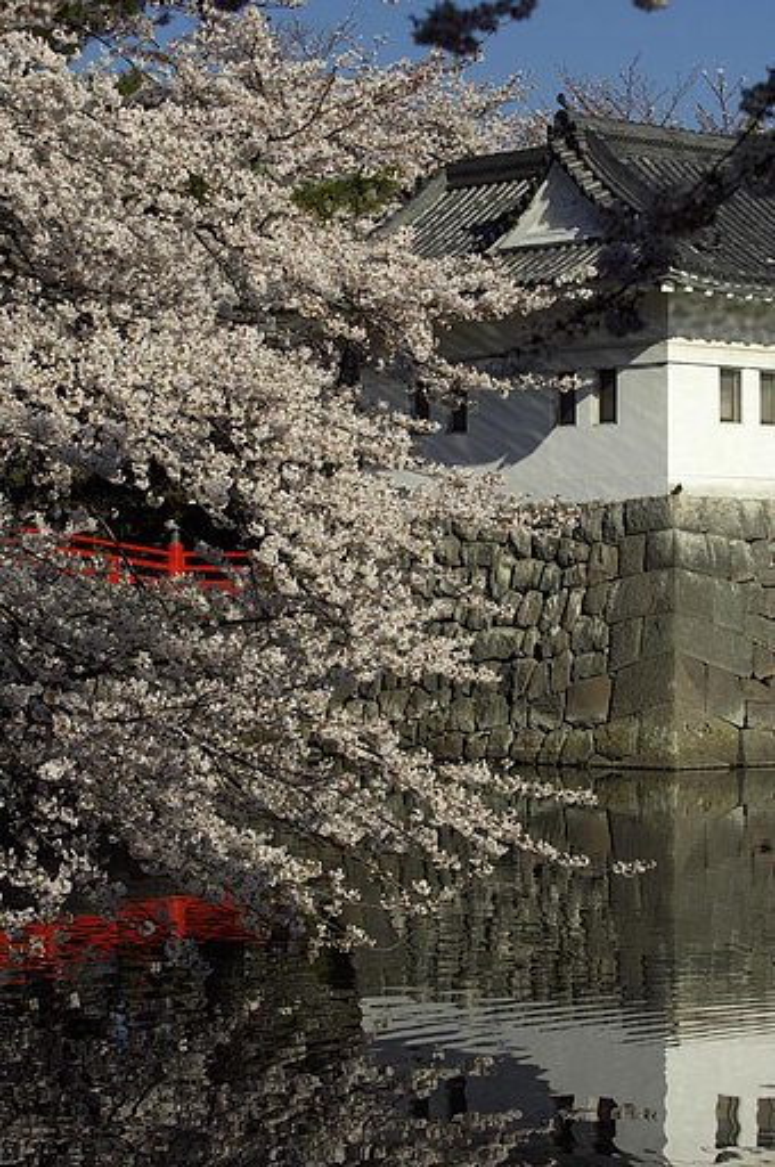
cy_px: 584
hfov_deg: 13.0
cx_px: 388
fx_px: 3400
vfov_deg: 19.5
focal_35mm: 105
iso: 200
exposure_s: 1/1000
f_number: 7.1
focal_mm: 70
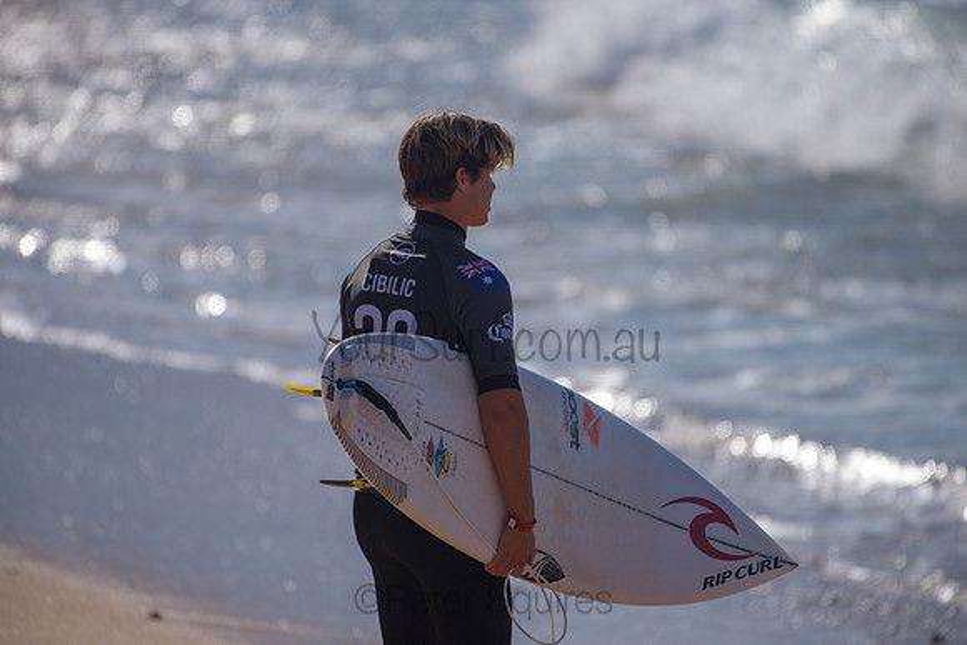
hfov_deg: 4.1
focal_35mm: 500
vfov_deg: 2.8
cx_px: 484
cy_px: 322
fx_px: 13433
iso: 280
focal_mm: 500
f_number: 5.6
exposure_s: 1/2500
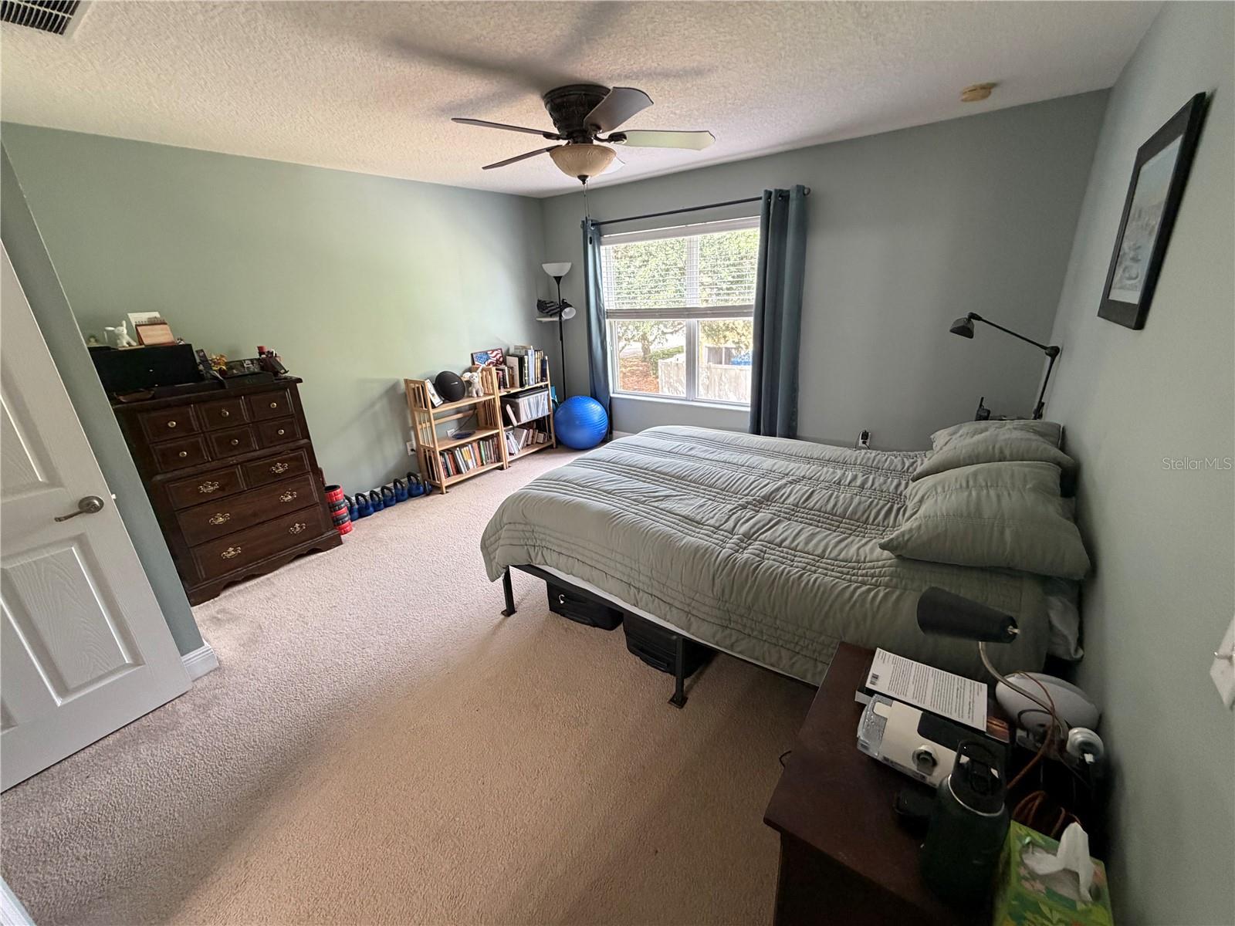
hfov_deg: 102.1
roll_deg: +3.1
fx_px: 499
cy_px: 463
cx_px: 618
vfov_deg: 85.7
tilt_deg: -19.1
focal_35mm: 14
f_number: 2.2
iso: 320
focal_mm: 2.22
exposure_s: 1/66
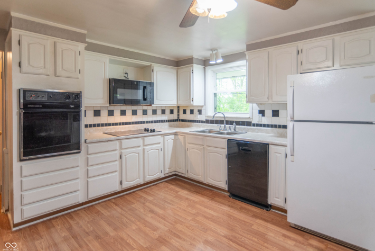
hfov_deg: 86.8
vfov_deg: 64.6
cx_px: 197
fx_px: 198
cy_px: 122
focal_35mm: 19
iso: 500
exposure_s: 1/60
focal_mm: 18
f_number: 3.5
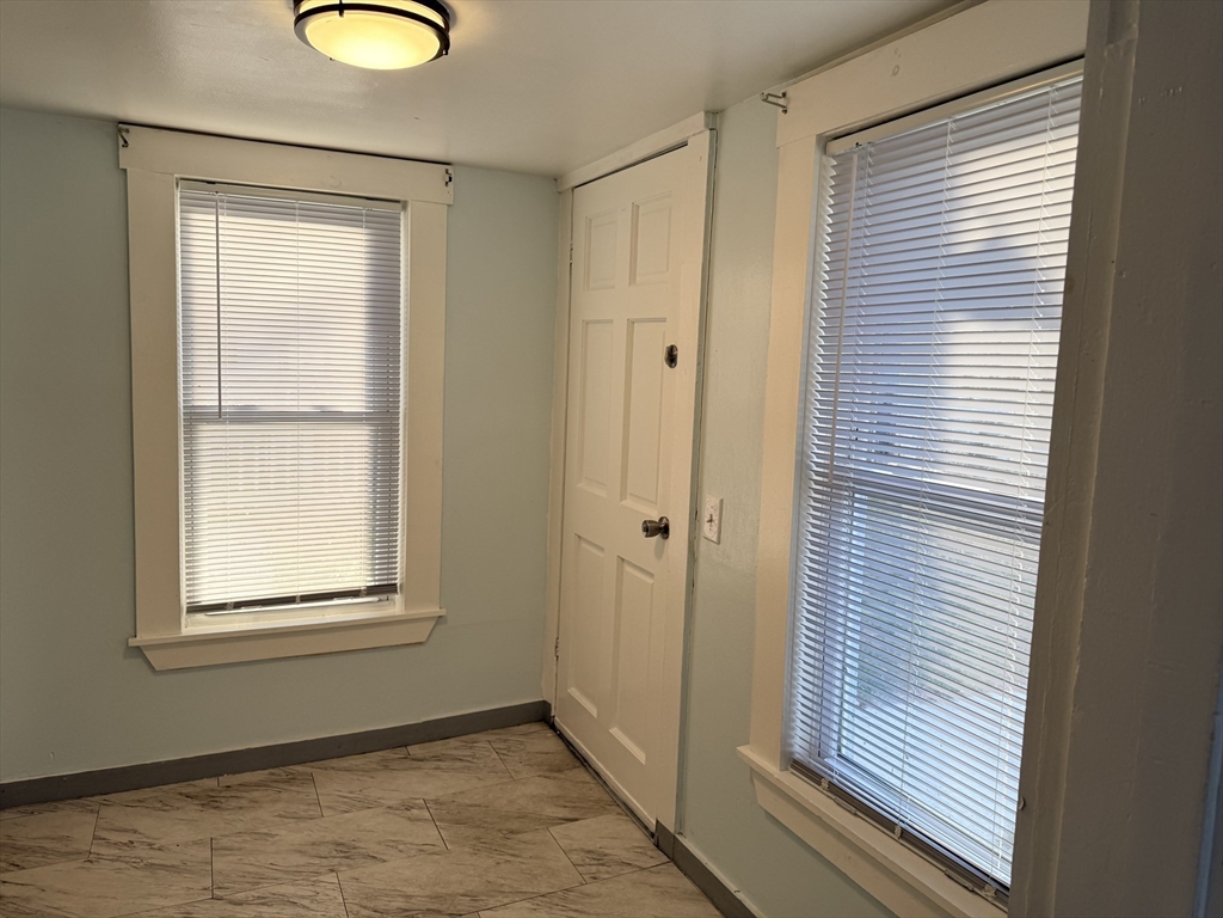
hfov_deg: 71.6
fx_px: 848
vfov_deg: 56.8
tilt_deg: -5.9
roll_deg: -1.5
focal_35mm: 24
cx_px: 612
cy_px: 459
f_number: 1.78
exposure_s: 1/208
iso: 64
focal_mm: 6.76
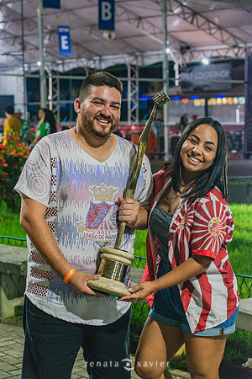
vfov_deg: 26.0
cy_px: 190
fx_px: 819
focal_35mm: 78
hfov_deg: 17.5
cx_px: 126
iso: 1000
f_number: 5.6
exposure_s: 1/125
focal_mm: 78
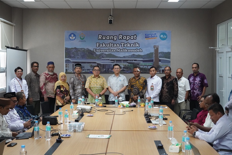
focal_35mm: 52
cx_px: 116
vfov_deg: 26.0
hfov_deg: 38.2
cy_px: 78
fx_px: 335
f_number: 5
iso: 10000
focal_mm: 52
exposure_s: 1/500
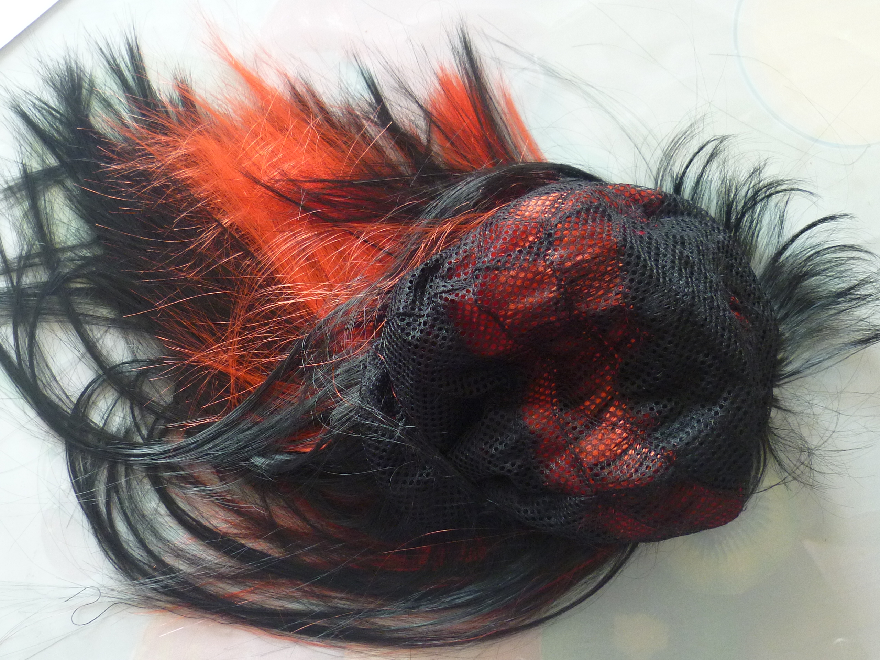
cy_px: 330
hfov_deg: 43.9
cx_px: 440
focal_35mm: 43
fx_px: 1093
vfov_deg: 33.6
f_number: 2.8
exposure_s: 1/30
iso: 200
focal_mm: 5.5
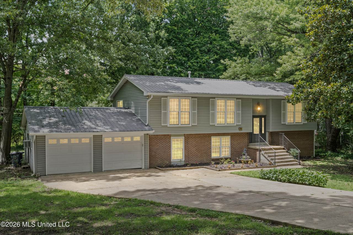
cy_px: 118
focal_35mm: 35
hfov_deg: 54.4
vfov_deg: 37.9
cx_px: 176
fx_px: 343
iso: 800
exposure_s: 1/90
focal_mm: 35
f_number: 9.5
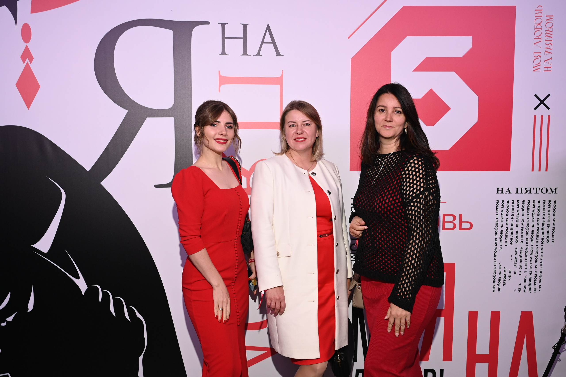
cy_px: 188
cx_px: 283
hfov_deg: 53.1
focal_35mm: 36
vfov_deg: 36.9
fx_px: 566
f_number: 5
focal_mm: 36
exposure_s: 1/125
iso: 640
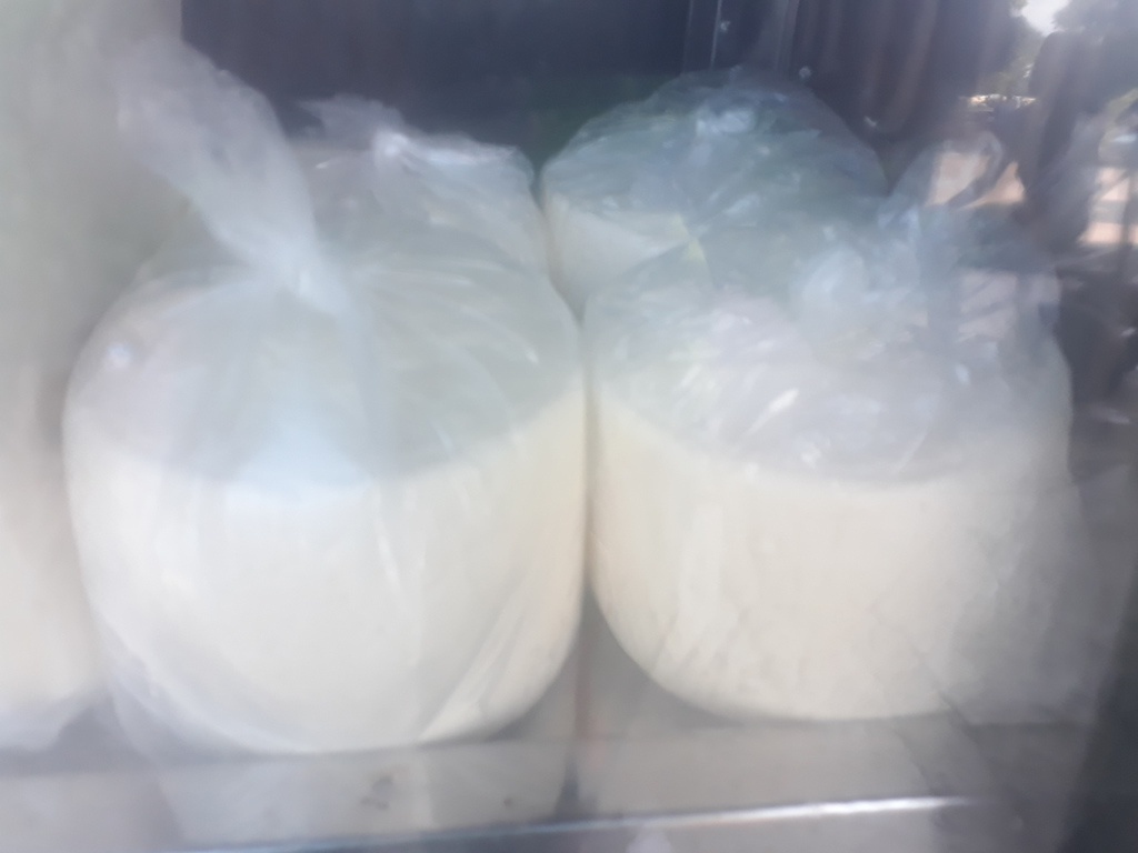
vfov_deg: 51.4
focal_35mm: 27
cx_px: 569
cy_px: 426
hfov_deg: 65.3
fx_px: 888
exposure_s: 1/30
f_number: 1.9
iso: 64
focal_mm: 3.6
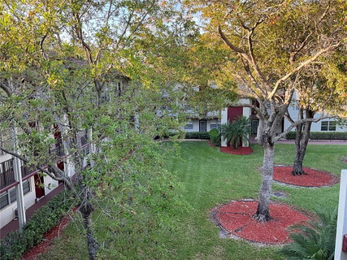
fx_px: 291
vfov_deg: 48.2
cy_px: 130
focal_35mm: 29
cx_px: 174
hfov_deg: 61.7
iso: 25
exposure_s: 1/130
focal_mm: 3
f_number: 1.8
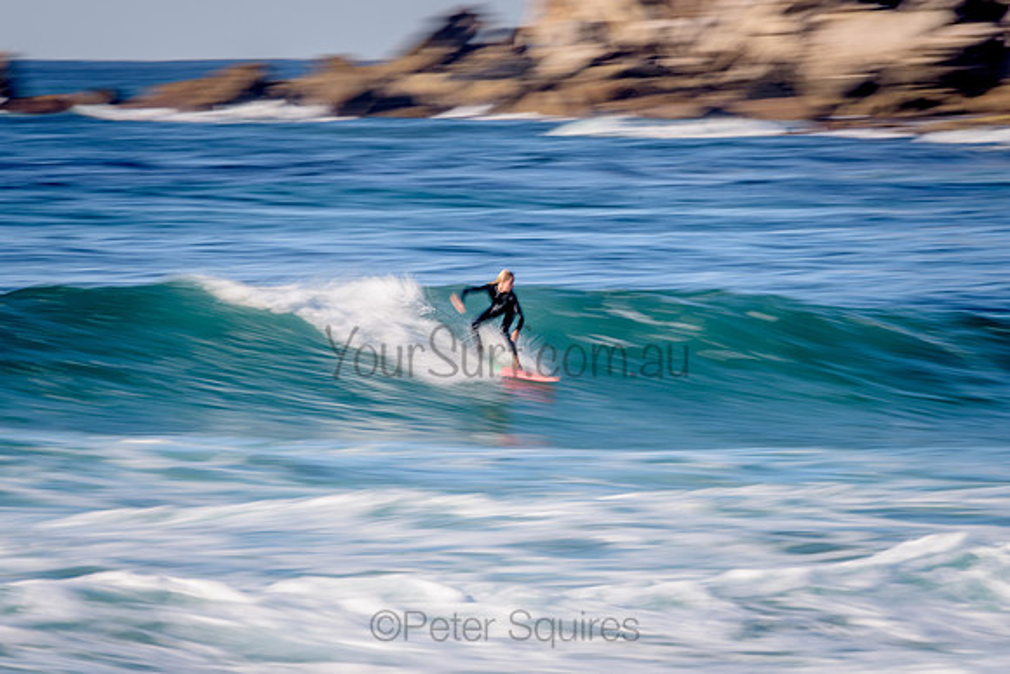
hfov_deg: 3.4
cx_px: 517
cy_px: 345
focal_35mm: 613
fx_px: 17200
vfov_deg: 2.2
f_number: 14
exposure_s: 1/13
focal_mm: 500
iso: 31
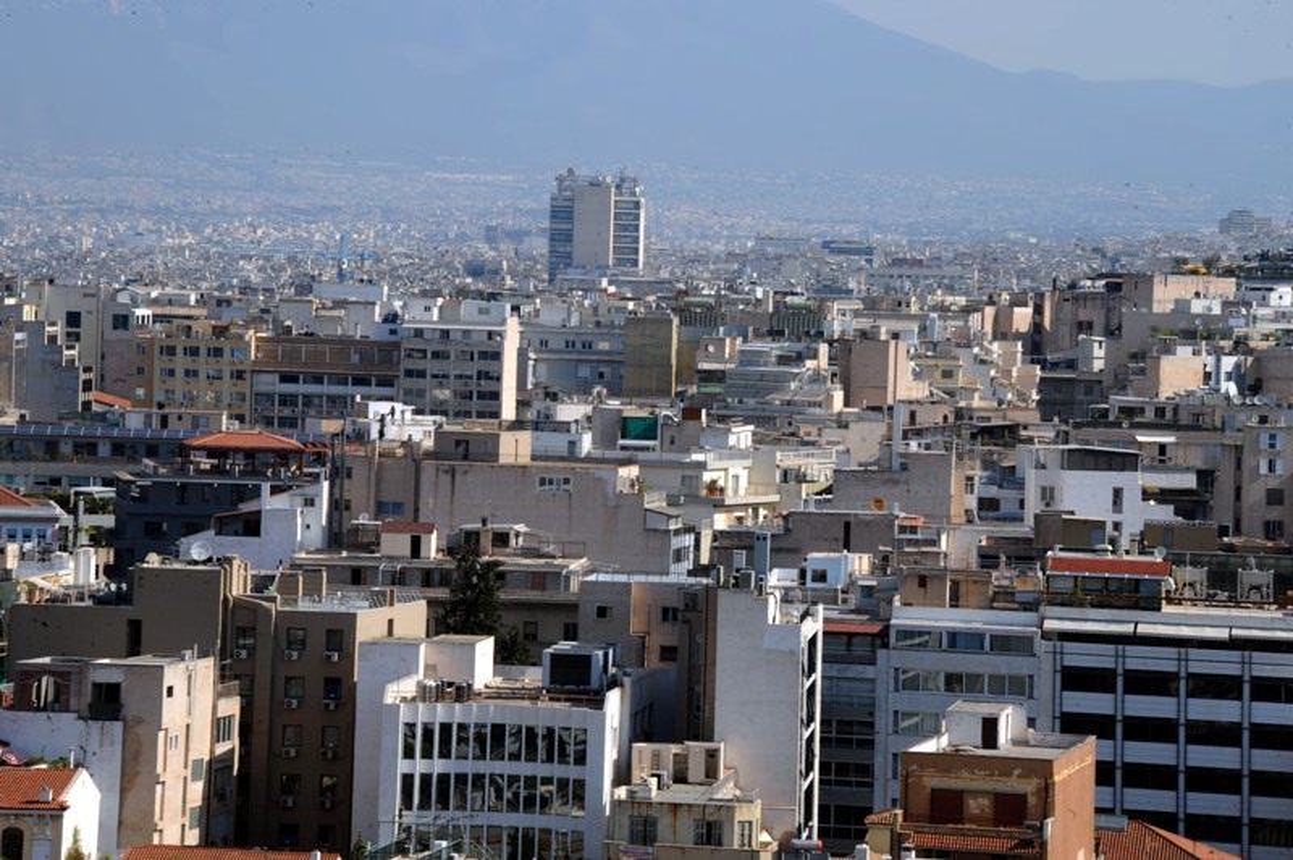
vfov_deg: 8.1
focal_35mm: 170
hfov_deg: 12.1
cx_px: 646
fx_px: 6101
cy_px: 430
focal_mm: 170
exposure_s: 1/160
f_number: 20
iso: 320
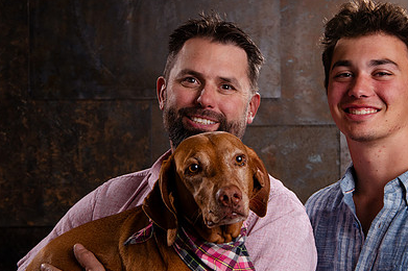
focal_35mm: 87
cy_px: 132
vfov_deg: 15.7
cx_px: 223
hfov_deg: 23.4
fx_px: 985
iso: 1000
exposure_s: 1/160
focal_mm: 52
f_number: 8
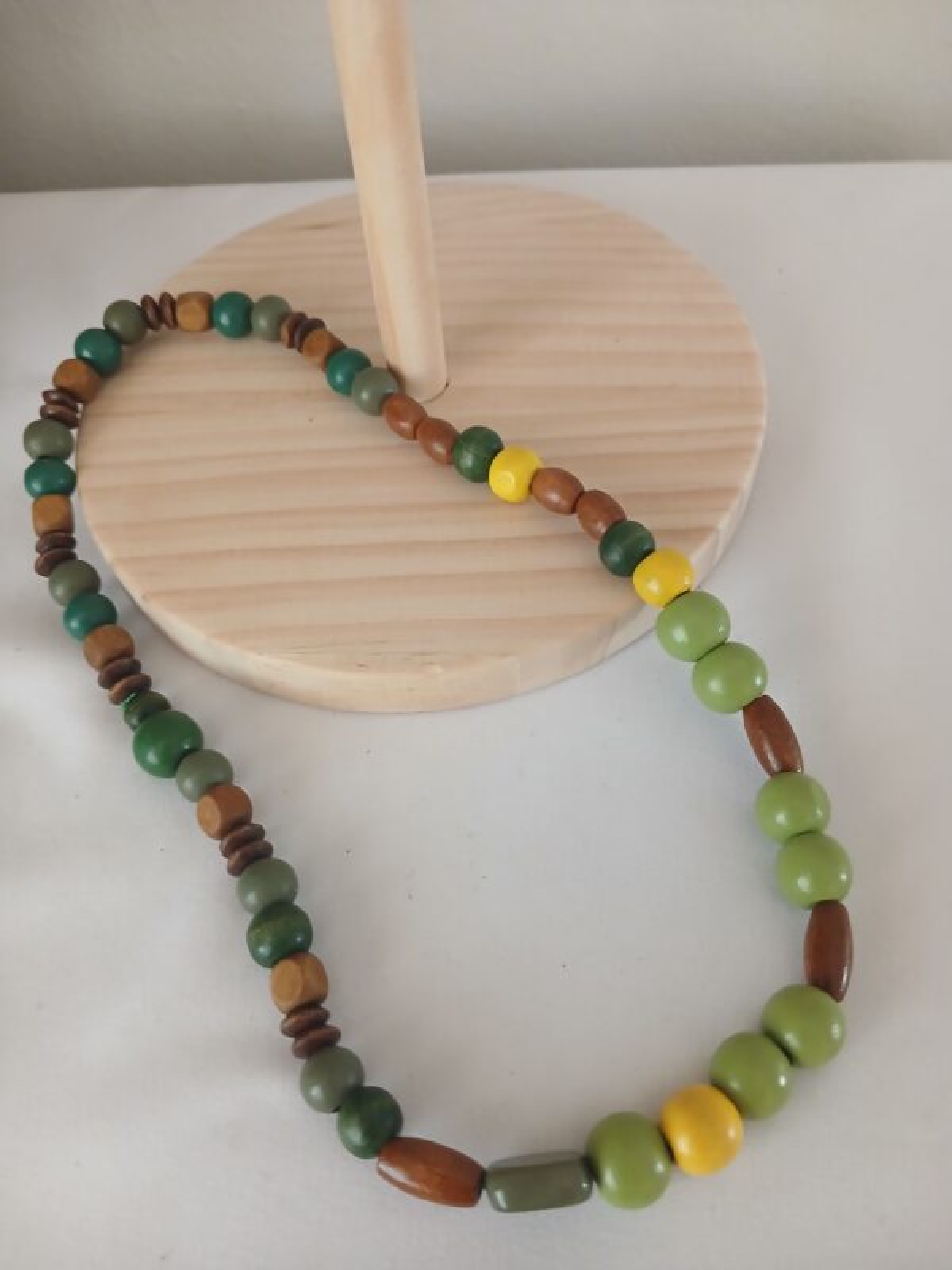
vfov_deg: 65.3
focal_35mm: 27
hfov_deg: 51.4
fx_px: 990
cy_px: 635
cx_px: 476
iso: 320
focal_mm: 3.98
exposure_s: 1/33.3
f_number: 1.8
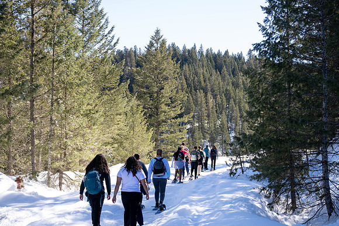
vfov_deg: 28.4
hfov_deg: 41.6
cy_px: 131
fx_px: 446
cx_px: 170
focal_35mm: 47
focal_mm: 41
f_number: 5
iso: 320
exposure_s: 1/500
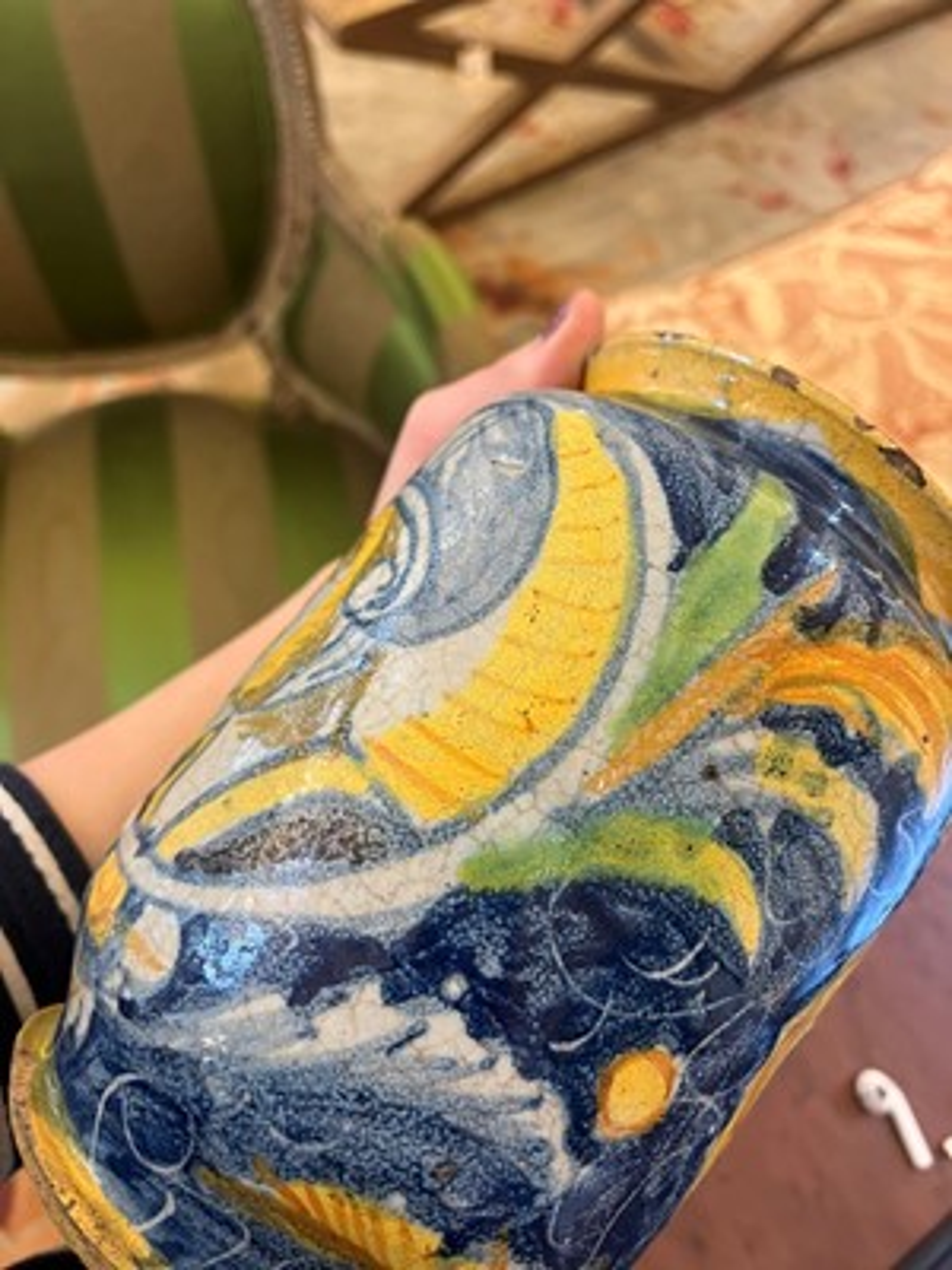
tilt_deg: -63.6
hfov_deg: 53.1
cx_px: 476
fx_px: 953
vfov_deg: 67.3
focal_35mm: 26
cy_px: 635
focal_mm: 5.1
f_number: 1.6
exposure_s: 1/50
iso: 250
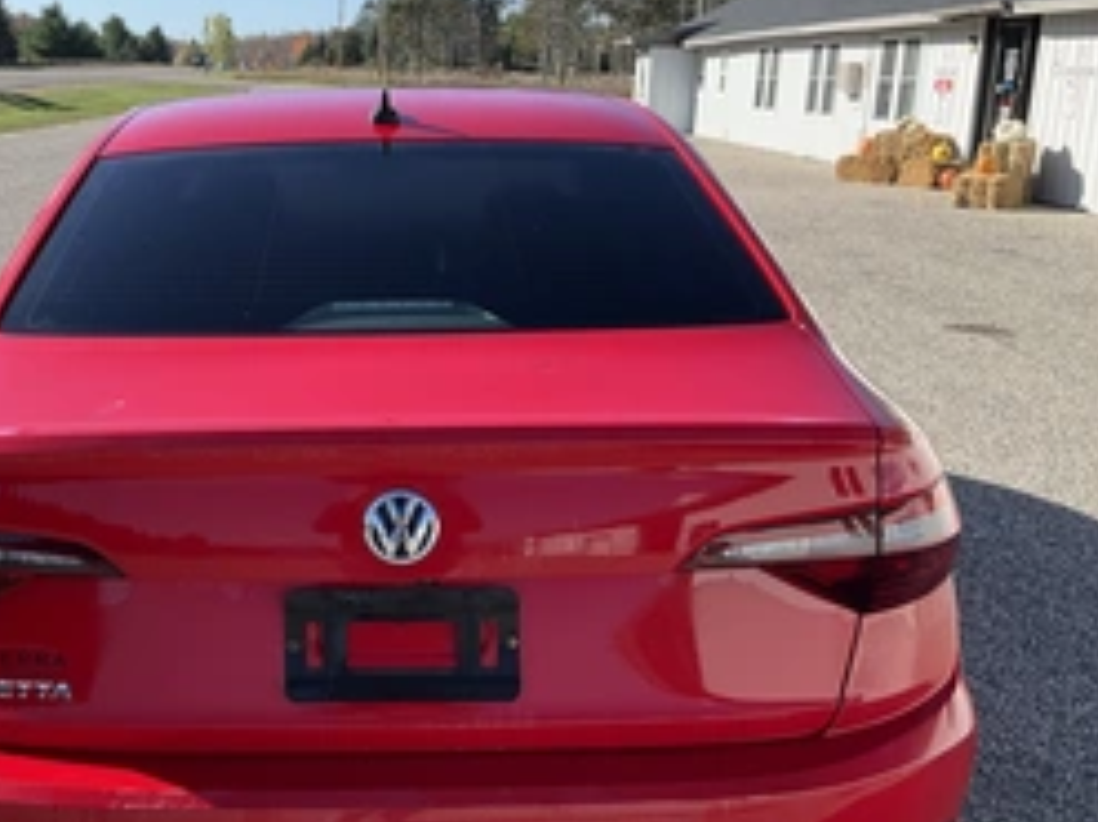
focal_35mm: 47
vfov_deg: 30.9
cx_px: 373
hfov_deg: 40.0
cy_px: 418
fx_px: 1490
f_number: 1.8
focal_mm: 3
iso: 25
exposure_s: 1/978
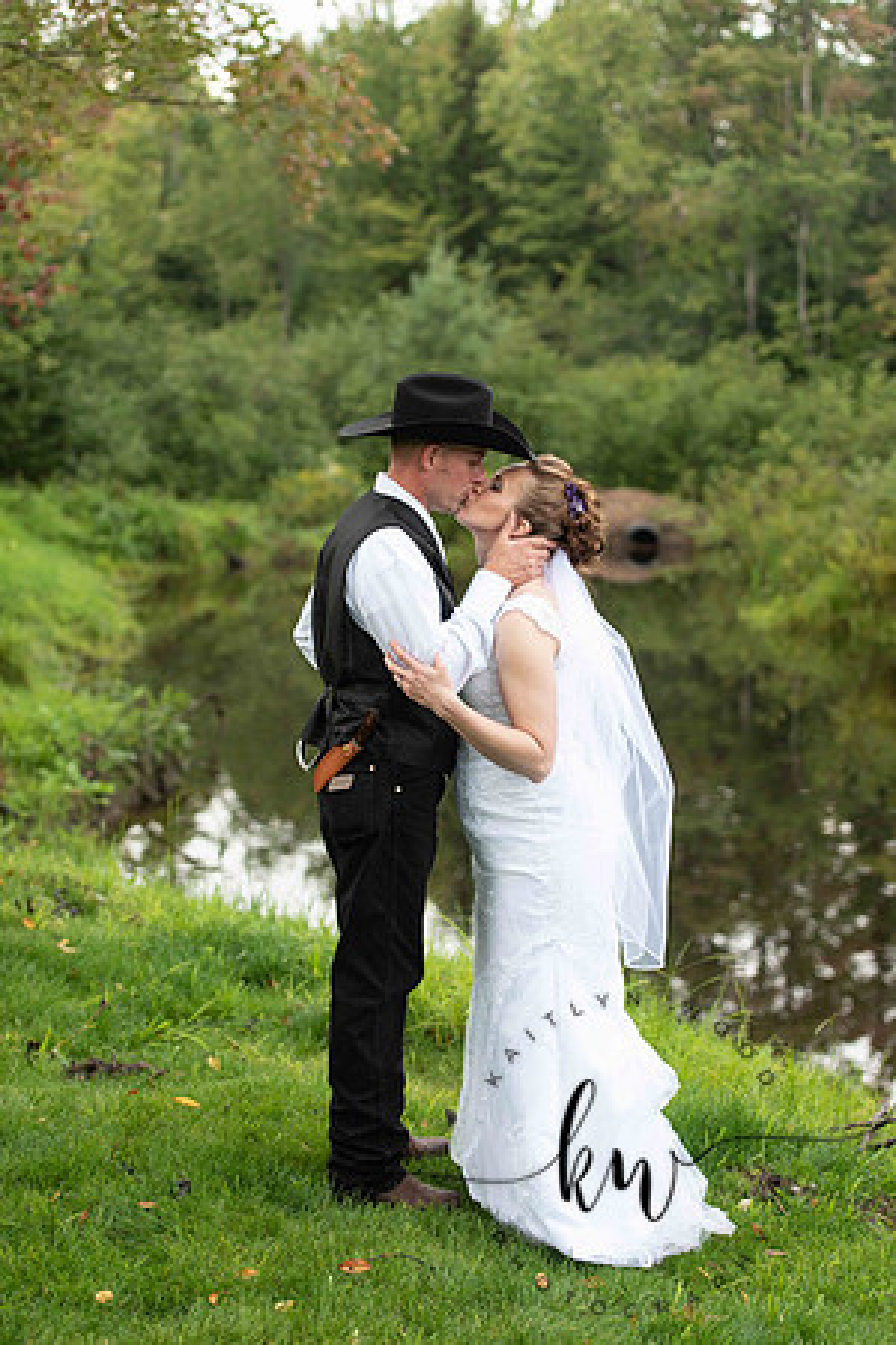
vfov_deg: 28.8
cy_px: 672
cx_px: 448
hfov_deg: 19.5
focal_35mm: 70
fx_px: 2613
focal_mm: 70
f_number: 2.8
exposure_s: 1/200
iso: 400
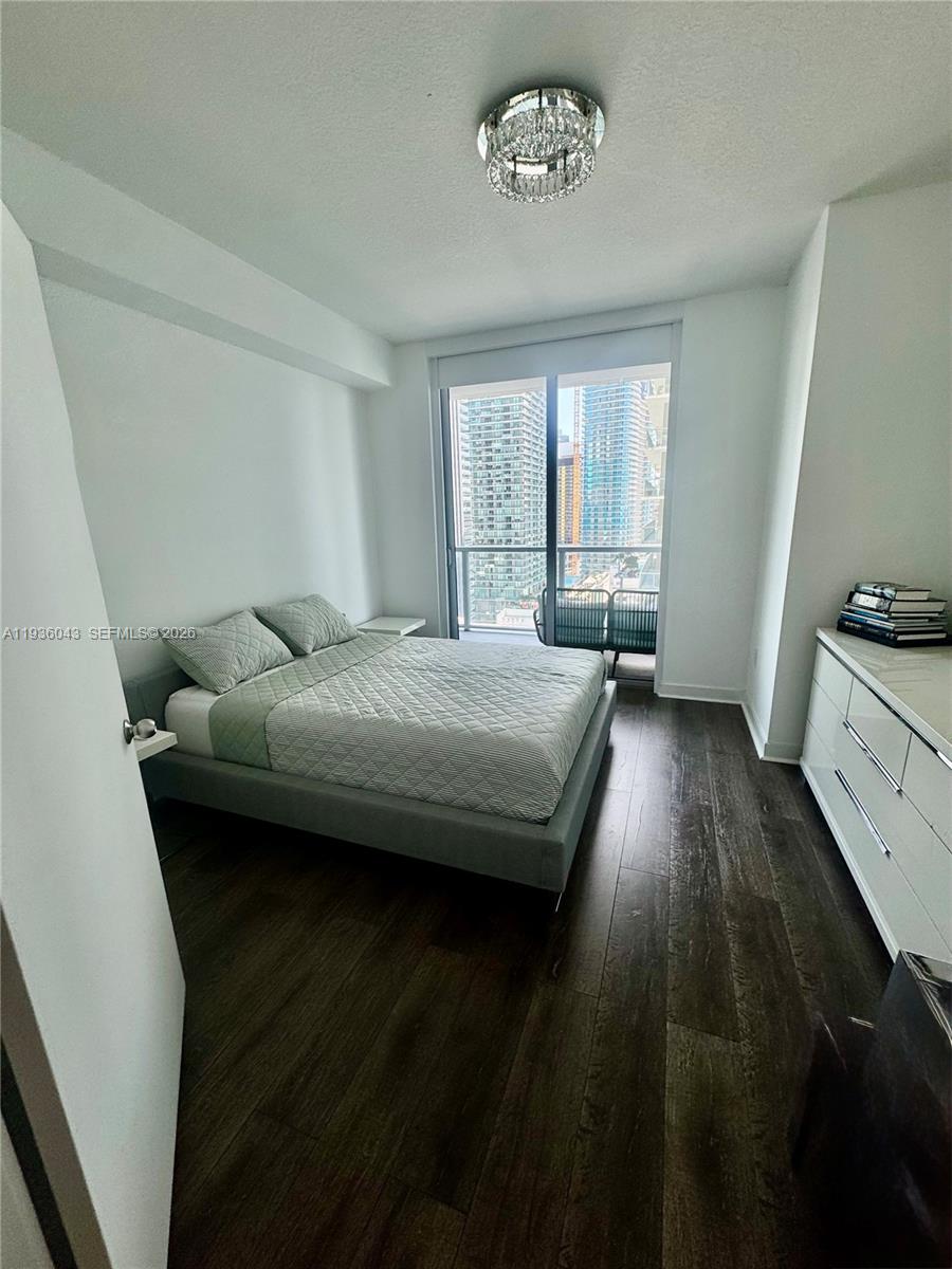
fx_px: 513
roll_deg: +0.9
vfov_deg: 102.1
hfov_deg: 85.7
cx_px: 476
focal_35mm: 14
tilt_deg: -11.9
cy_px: 634
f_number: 2.2
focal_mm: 2.22
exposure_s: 1/158
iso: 40
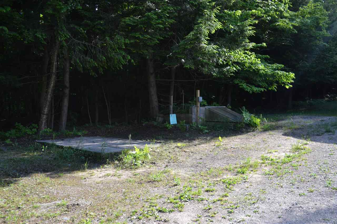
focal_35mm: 36
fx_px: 337
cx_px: 168
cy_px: 112
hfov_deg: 53.1
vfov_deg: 36.9
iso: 125
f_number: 5.6
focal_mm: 24
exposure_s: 1/125
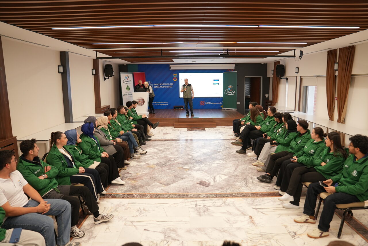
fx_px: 245
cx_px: 184
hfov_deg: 73.7
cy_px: 123
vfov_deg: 53.2
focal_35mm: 24
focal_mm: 24
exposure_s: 1/60
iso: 400
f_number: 2.8
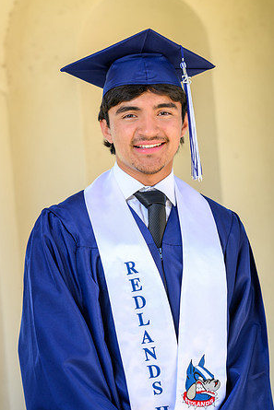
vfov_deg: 23.6
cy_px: 204
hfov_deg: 15.9
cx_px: 137
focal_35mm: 86
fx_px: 981
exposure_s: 1/80
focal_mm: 85
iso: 100
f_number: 5.6
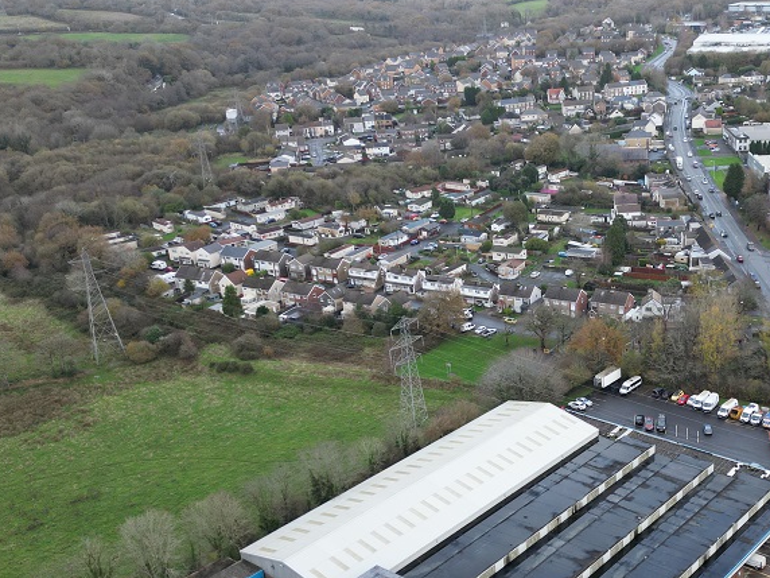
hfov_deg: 42.6
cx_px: 568
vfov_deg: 33.2
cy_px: 397
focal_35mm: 43
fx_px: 956
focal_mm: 6.72
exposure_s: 1/640
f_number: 1.7
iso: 200
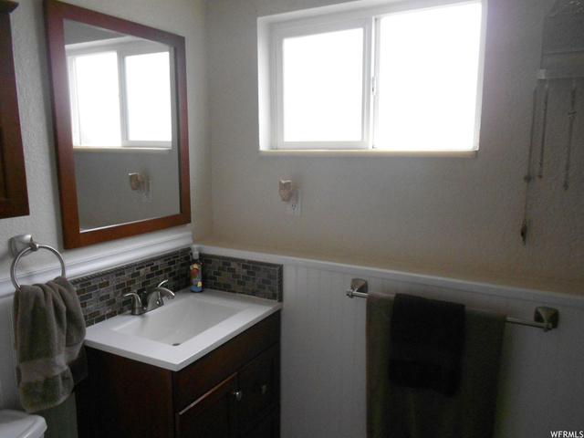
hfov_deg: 67.3
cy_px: 219
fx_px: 439
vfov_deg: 53.1
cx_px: 292
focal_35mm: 26
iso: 400
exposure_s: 1/13
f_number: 3.2
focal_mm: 4.6
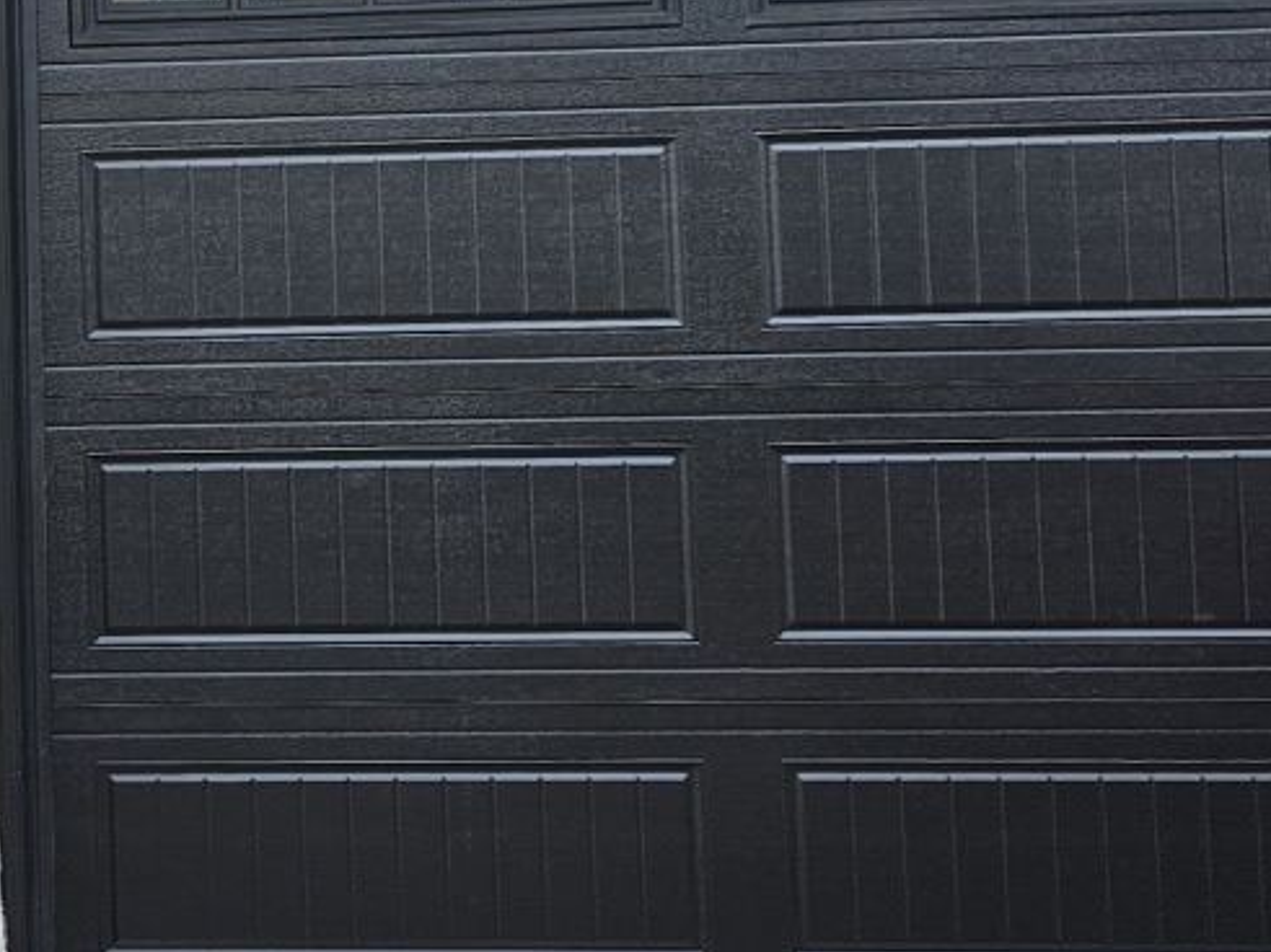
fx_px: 2753
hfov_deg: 25.1
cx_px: 78
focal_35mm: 75
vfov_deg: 19.3
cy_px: 129
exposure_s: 1/1013
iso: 50
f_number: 1.8
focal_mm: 5.4
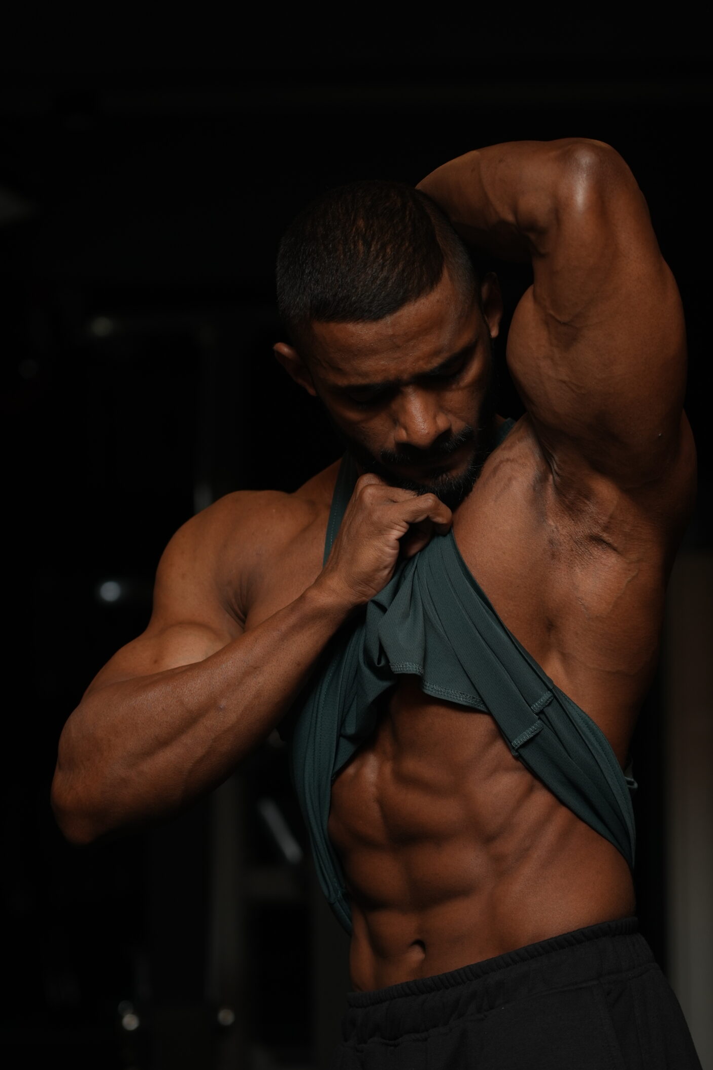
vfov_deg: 18.1
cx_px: 416
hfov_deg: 12.1
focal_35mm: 113
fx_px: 3356
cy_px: 622
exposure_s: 1/80
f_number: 4
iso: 250
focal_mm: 93
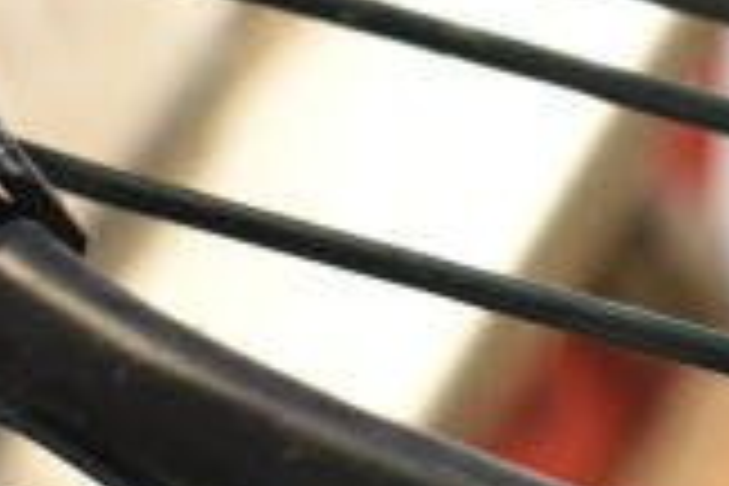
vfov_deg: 6.8
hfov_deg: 9.7
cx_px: 1260
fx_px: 4110
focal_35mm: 203
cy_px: 385
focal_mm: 36
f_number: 4.8
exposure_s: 1/60
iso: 3600
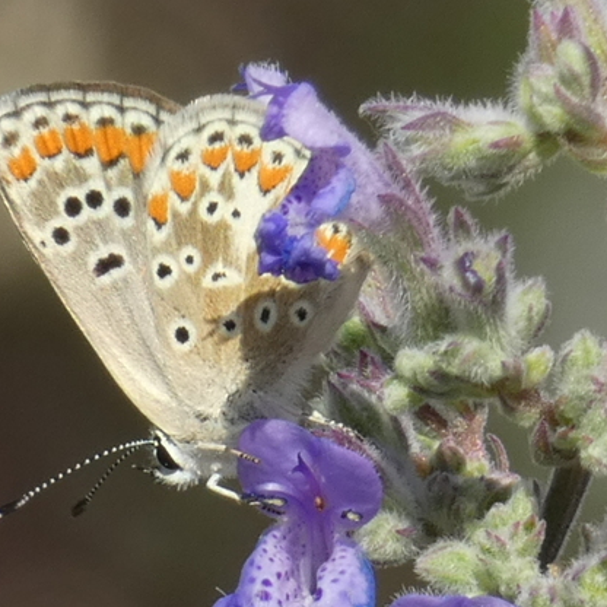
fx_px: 12181
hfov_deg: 2.9
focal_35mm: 614
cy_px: 397
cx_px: 274
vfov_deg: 2.9
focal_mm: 60.8
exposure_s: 1/100
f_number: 5.6
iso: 80
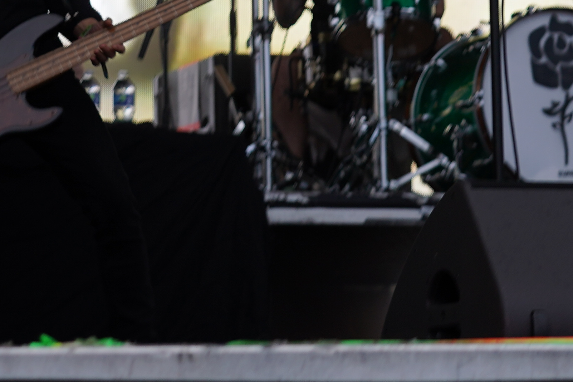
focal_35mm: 191
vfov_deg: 7.0
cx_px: 338
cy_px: -290
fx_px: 3040
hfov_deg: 10.8
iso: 160
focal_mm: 51
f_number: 4
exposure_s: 1/60
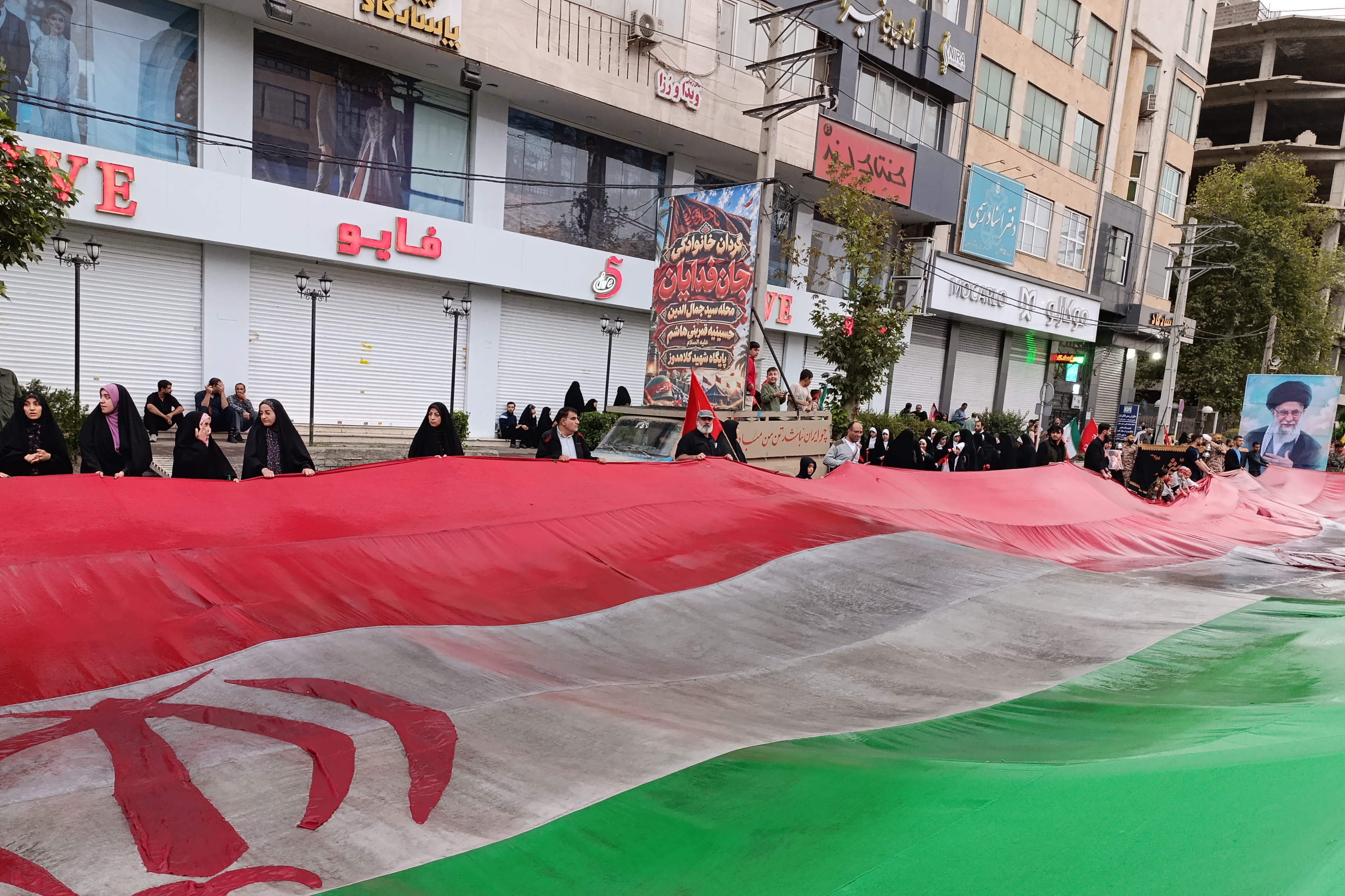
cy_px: 550
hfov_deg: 67.4
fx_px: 1009
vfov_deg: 47.6
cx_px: 669
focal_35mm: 27
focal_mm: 6.14
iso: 800
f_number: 1.65
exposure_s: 1/100
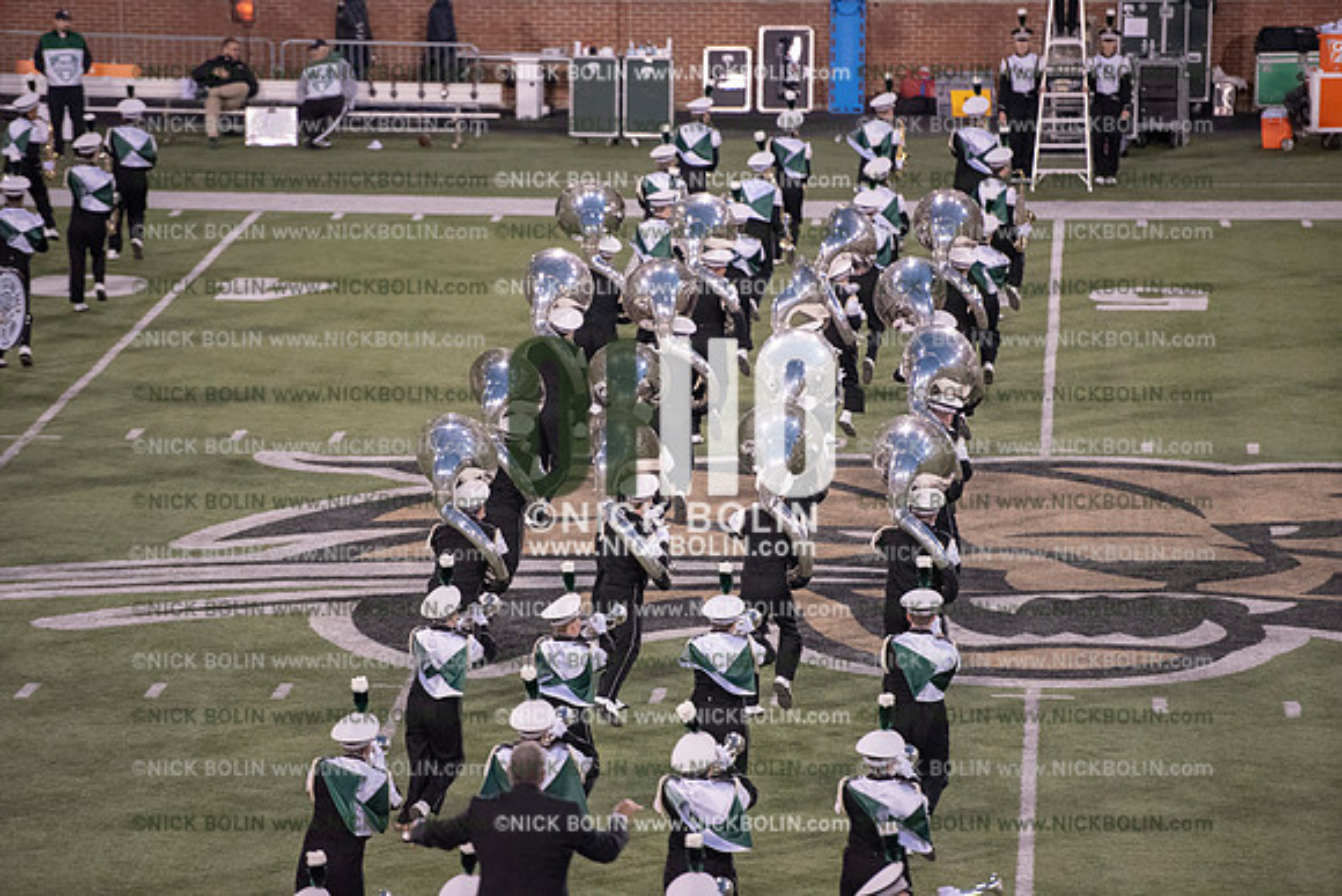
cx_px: 671
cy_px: 448
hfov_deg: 10.3
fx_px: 7457
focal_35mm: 200
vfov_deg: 6.9
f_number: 3.2
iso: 5000
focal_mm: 200
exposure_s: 1/1250
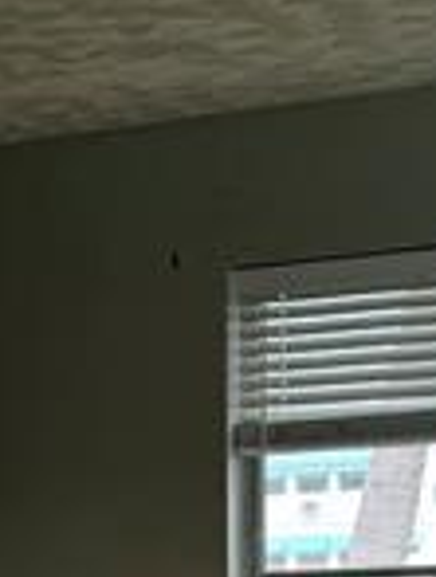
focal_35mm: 125
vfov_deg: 14.3
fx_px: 2090
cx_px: -8
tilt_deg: -10.2
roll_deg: +1.8
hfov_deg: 11.8
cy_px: 966
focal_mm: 6.76
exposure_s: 1/612
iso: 80
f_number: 1.78
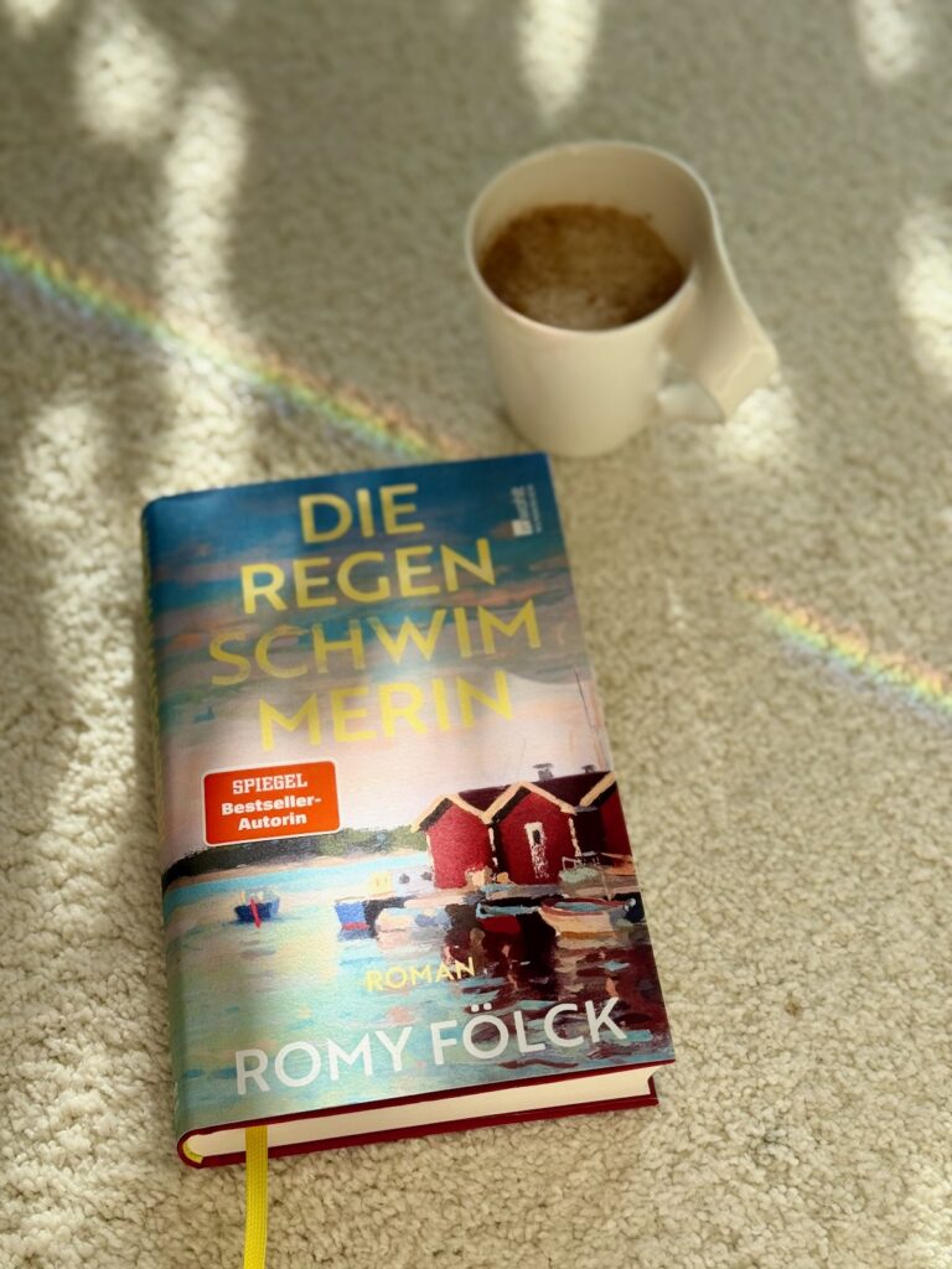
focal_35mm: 48
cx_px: 476
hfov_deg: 30.3
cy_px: 634
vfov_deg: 39.7
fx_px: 1760
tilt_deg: -56.3
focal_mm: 6.76
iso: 64
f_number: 1.78
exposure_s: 1/1597
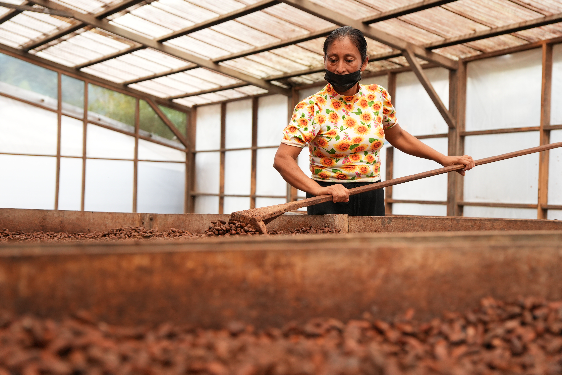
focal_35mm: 57
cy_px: 188
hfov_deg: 35.1
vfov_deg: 23.8
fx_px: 890
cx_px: 281
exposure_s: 1/1000
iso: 500
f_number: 2.8
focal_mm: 38
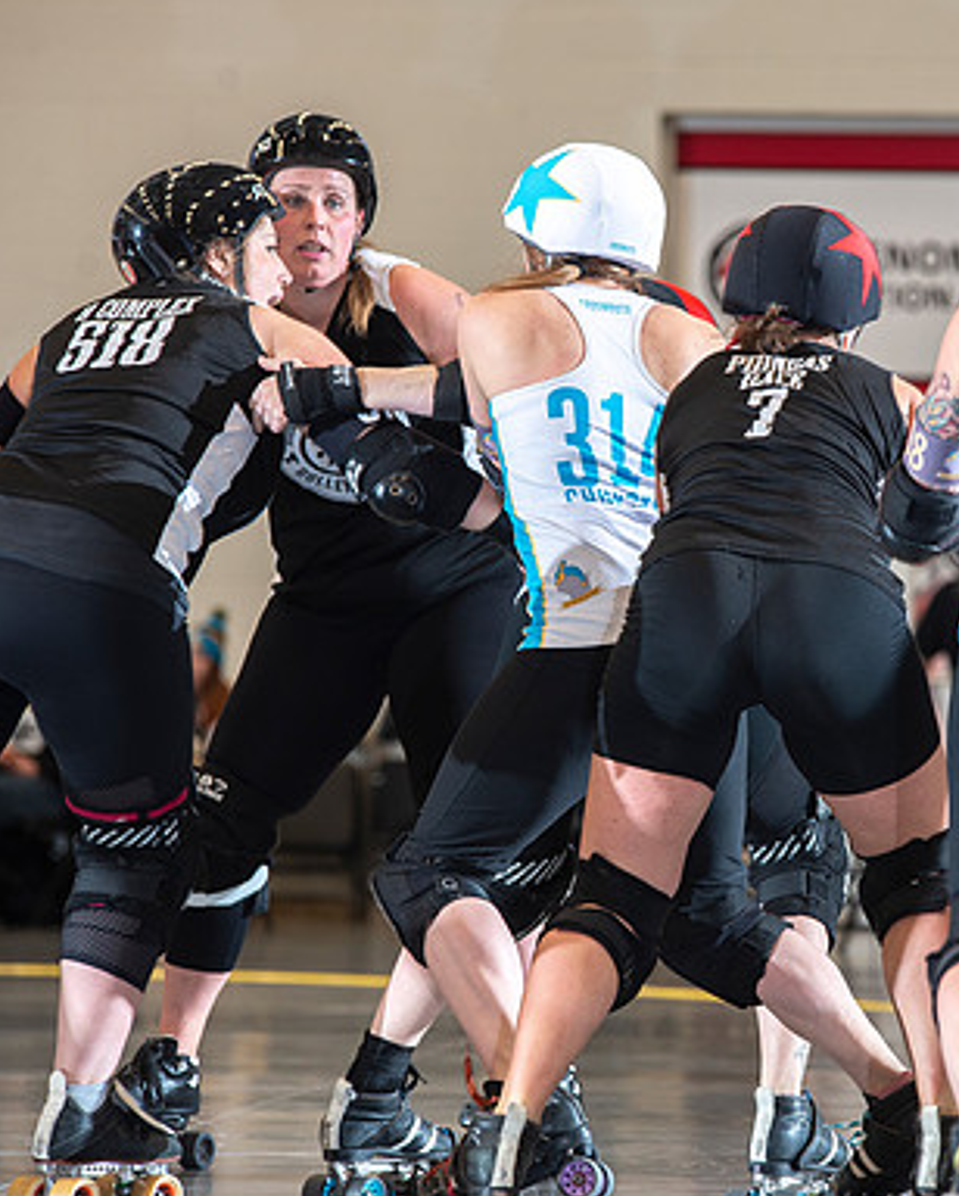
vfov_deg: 7.4
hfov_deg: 5.9
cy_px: 600
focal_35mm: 262
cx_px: 747
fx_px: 9281
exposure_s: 1/160
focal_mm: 185
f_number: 5.6
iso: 500
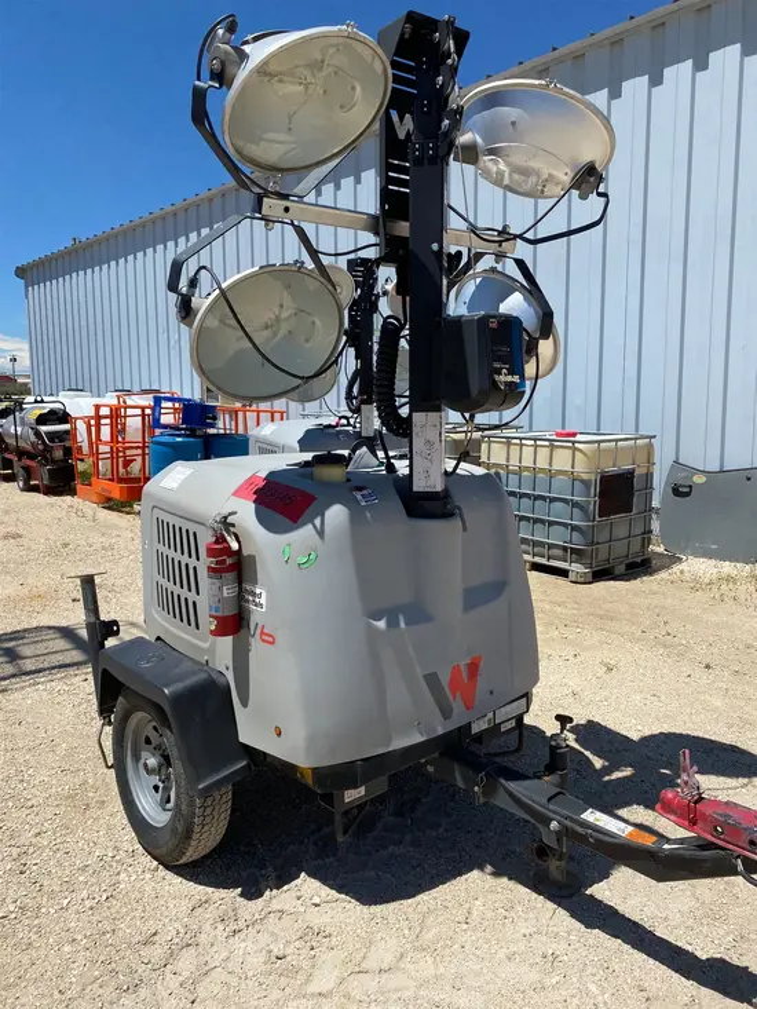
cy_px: 504
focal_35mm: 26
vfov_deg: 67.3
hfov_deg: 53.1
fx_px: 758
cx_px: 378
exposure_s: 1/3846
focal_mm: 4.25
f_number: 1.8
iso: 32
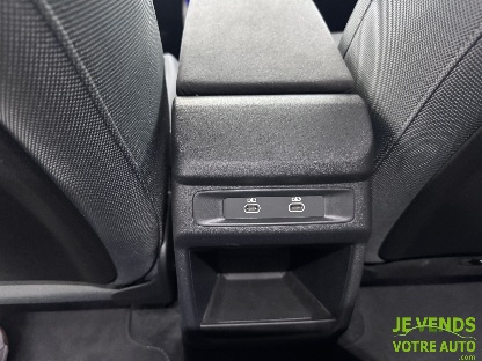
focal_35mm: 24
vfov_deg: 56.8
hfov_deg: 71.6
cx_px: 241
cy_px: 180
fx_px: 334
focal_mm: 6.76
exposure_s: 1/31
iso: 1000
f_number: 1.78
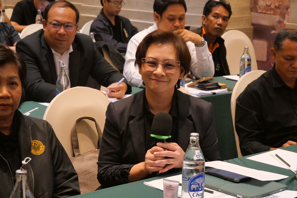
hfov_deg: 23.4
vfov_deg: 15.7
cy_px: 99
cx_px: 148
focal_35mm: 87
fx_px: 718
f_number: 5.5
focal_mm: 42
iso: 3200
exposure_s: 1/80
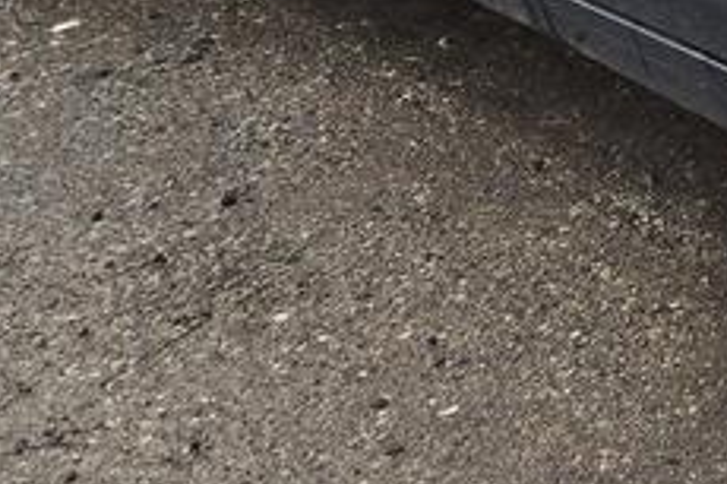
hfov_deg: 13.0
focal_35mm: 133
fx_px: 2684
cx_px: 1530
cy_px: -190
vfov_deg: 10.0
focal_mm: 5.4
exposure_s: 1/180
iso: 25
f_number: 1.8
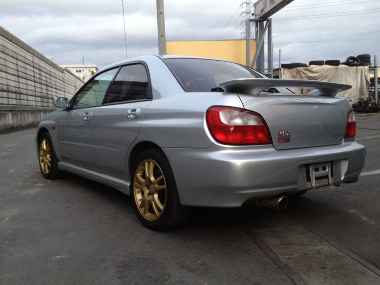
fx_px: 395
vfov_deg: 39.6
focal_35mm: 36
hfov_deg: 51.4
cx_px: 186
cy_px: 139
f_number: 2.4
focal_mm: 4.28
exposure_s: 1/20
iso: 200
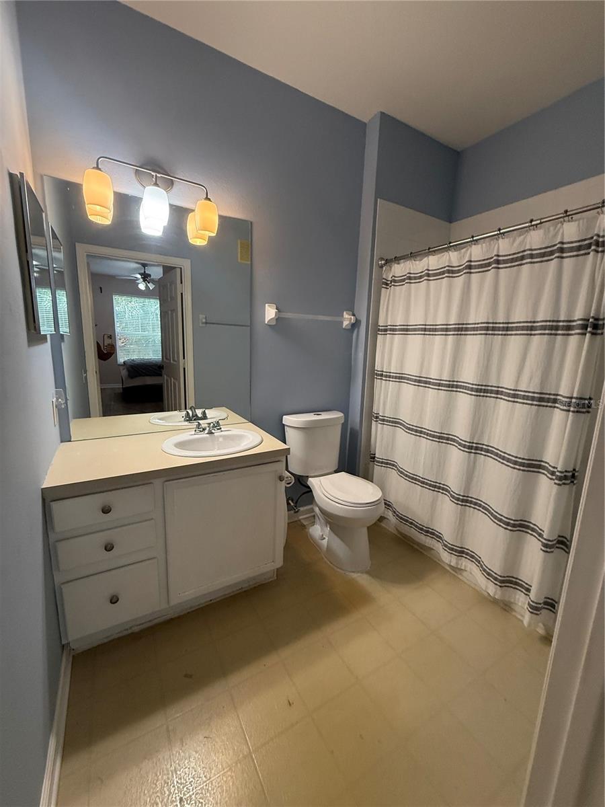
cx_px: 302
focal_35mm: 14
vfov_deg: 102.1
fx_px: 326
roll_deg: -2.3
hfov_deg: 85.7
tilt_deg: -9.9
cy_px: 404
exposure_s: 1/120
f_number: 2.2
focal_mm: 2.22
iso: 400
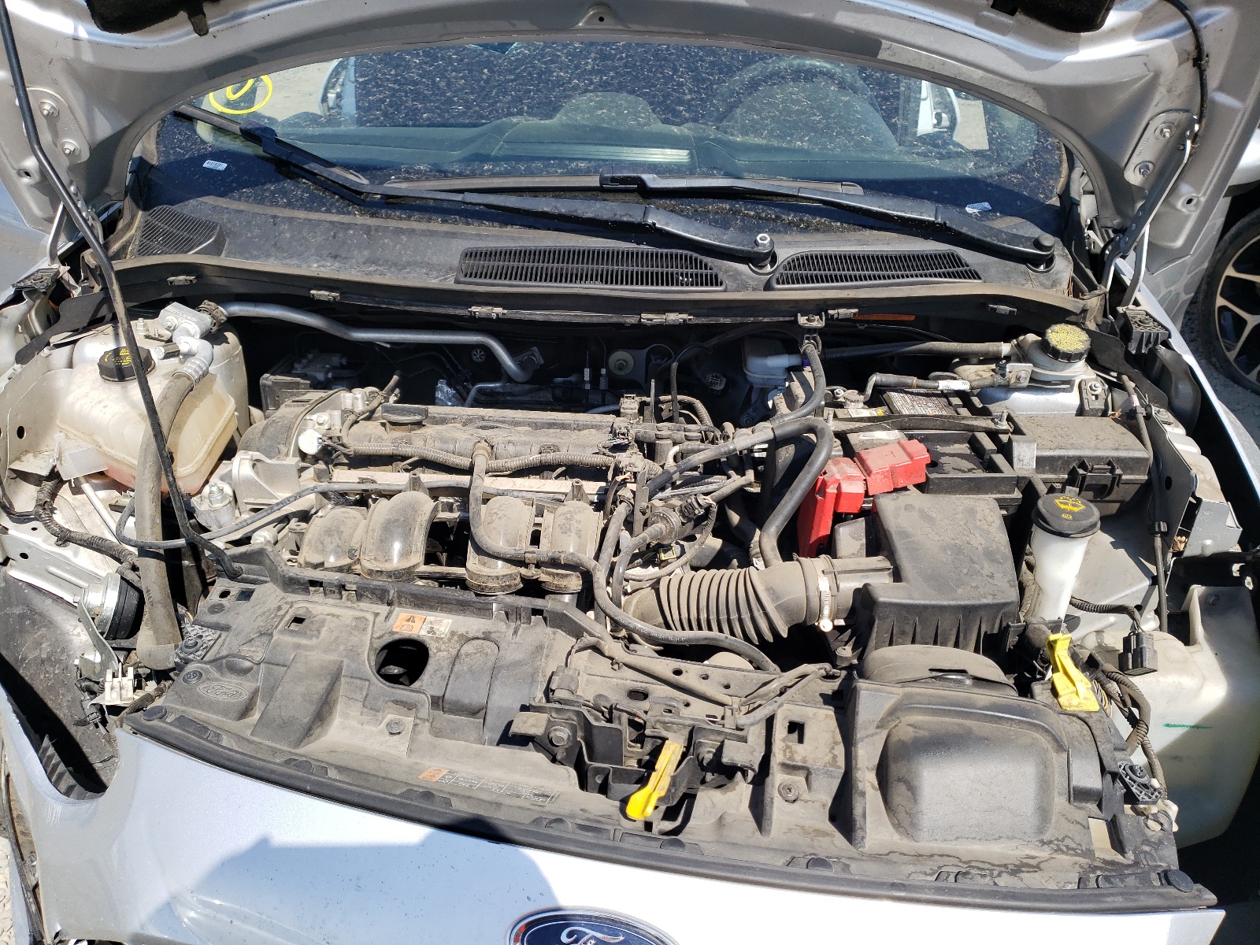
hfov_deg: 67.3
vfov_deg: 53.1
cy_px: 472
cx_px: 630
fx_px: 946
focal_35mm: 26
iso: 50
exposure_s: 1/2000
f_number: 1.5
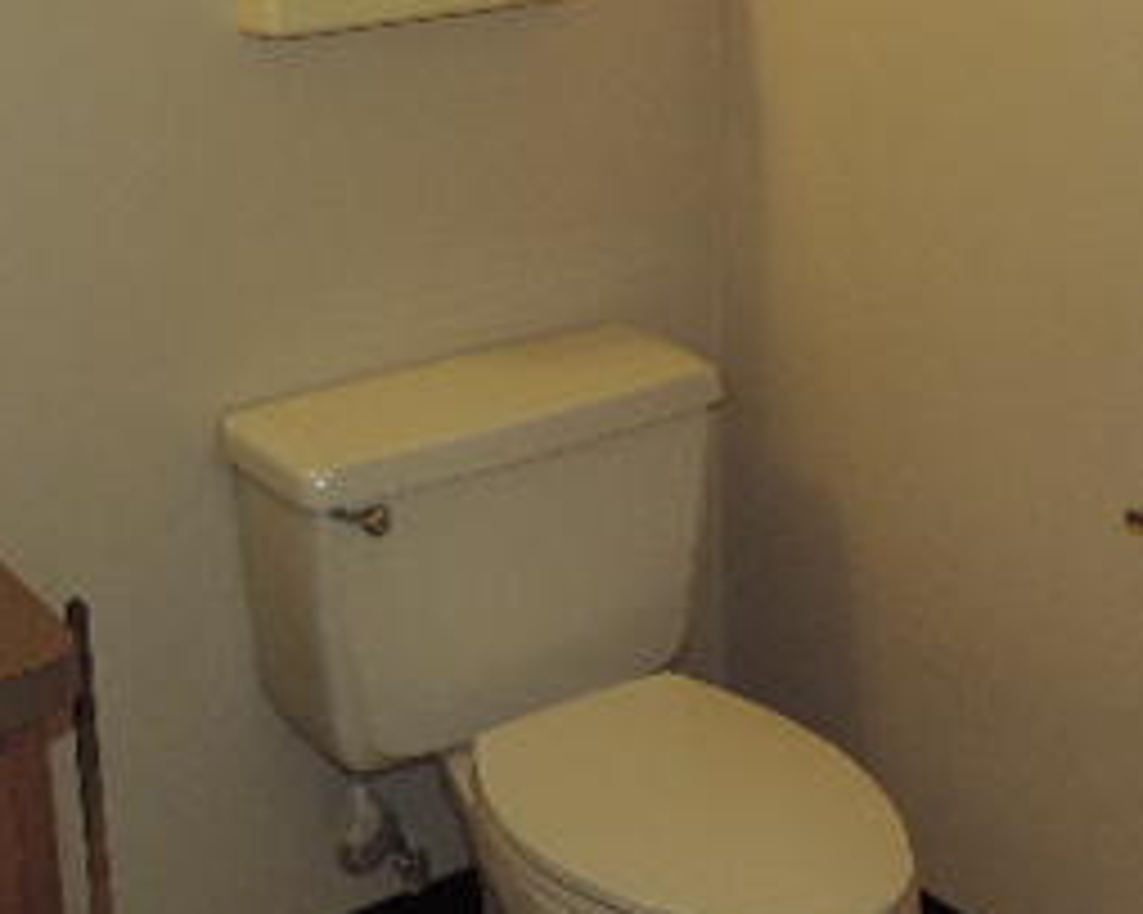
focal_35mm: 59
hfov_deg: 31.9
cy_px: 140
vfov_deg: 25.2
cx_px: 454
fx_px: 1995
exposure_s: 1/30
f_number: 3
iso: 200
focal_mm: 4.3
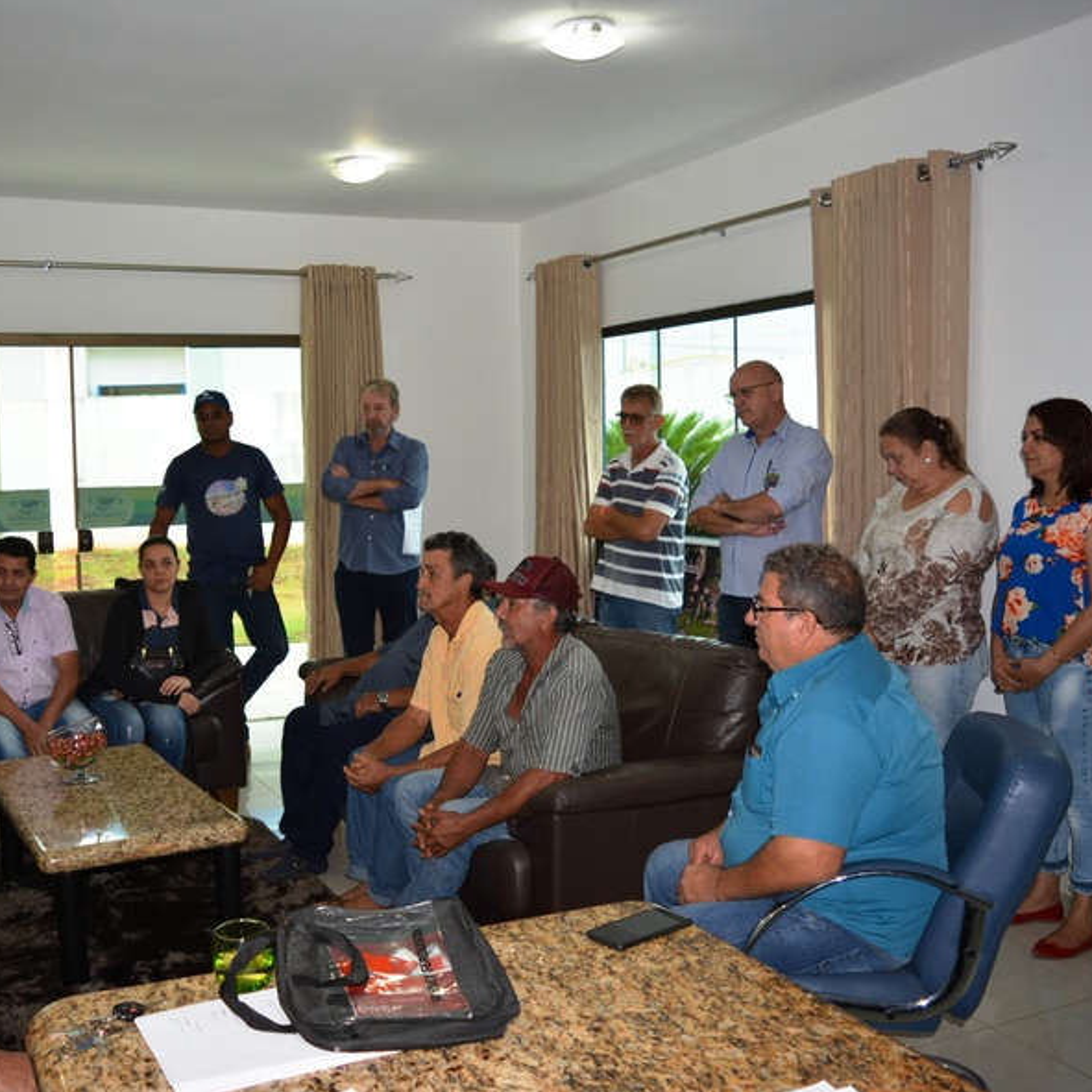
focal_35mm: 35
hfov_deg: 46.8
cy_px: 541
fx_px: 1249
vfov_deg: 47.2
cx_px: 406
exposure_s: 1/125
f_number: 3.5
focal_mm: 18
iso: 360
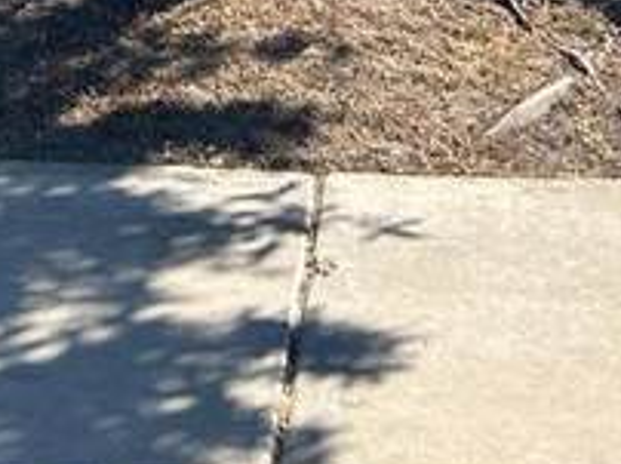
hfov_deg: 11.7
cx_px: -163
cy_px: -919
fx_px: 2957
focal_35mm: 165
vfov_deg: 7.8
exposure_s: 1/2123
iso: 50
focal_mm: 5.7
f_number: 1.5
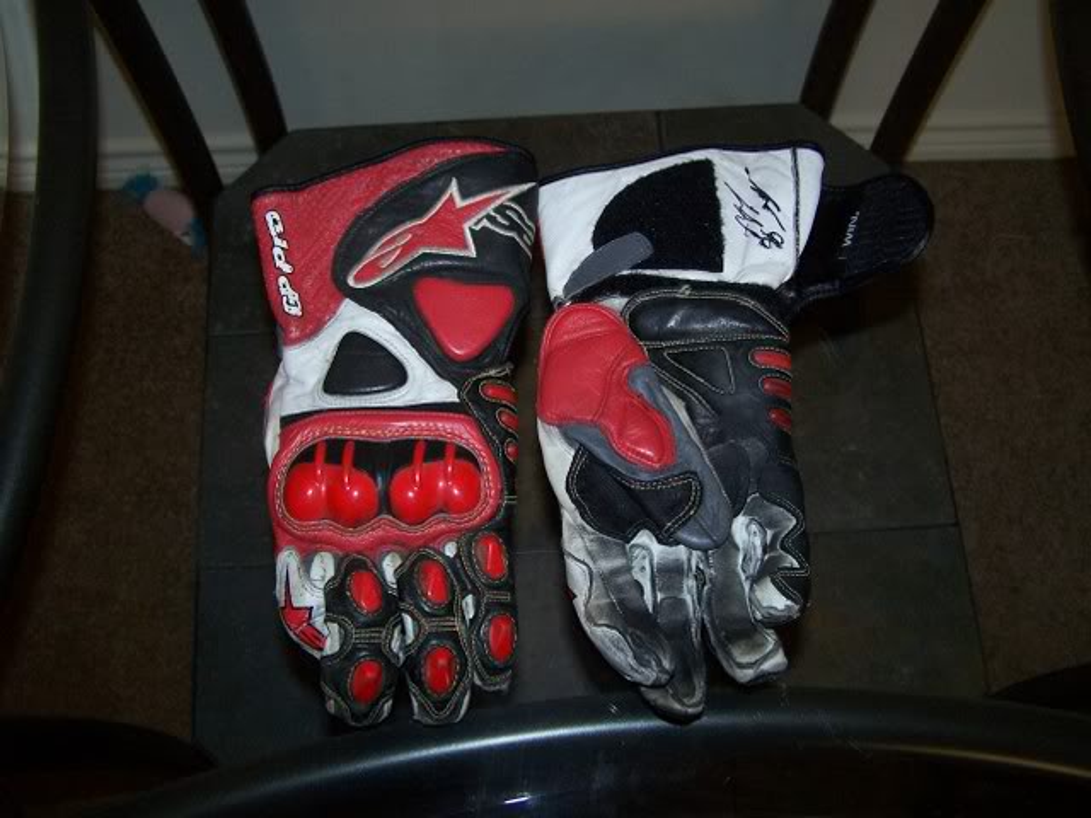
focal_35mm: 38
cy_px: 409
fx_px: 1198
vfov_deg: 37.7
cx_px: 546
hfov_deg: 49.0
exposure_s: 1/60
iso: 140
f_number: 2.8
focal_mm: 6.3
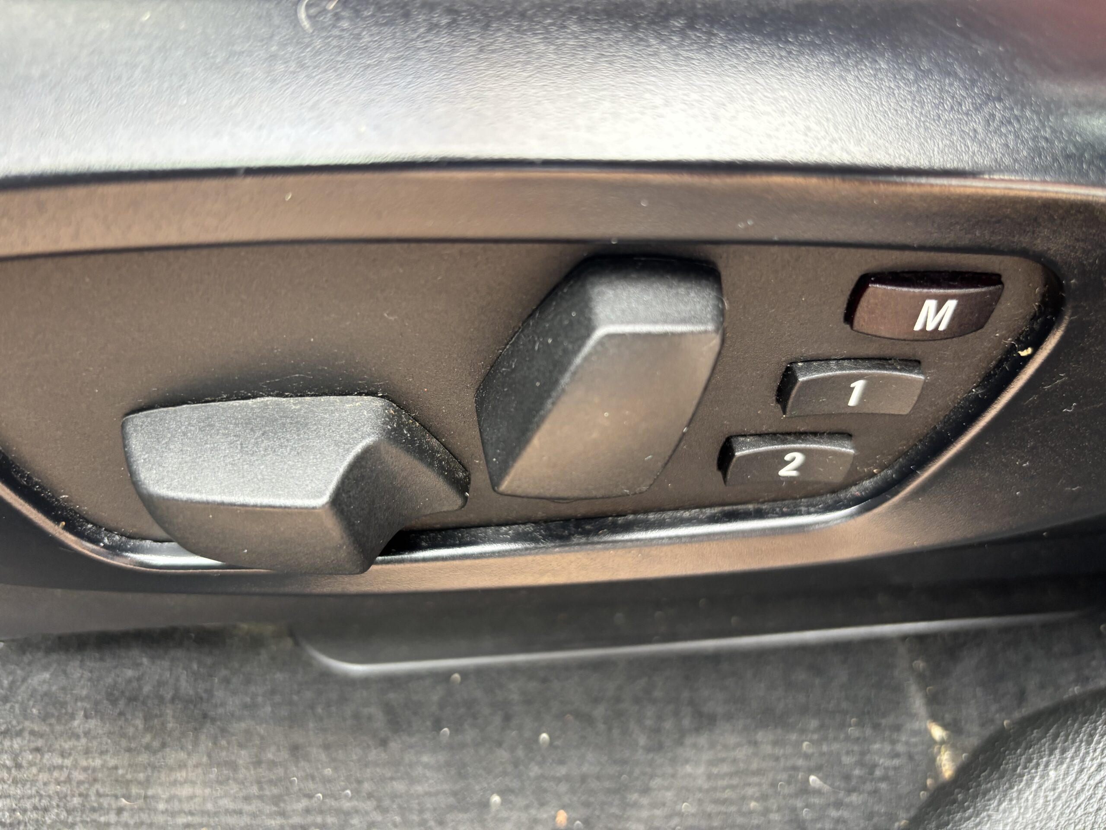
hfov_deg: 67.3
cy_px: 415
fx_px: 831
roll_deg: +0.0
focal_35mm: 26
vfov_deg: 53.1
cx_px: 553
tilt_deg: -43.9
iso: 125
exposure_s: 1/91
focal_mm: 5.96
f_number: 1.6
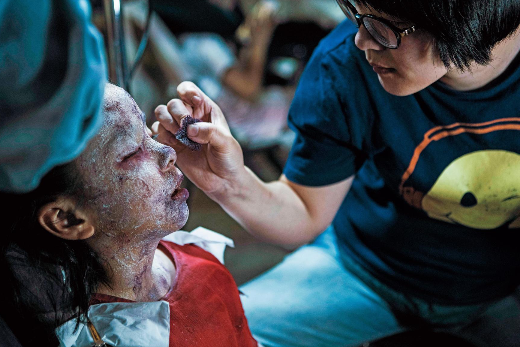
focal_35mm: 60
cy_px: 164
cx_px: 258
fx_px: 867
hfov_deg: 33.4
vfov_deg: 22.6
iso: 3200
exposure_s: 1/200
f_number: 2.8
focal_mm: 52
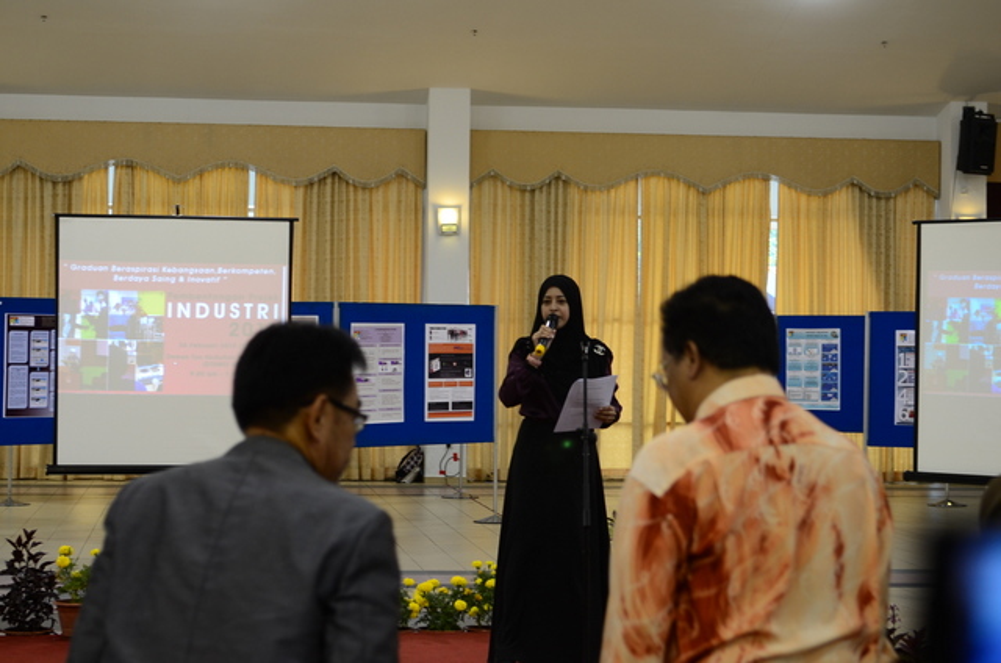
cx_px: 500
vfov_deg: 16.5
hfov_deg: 24.7
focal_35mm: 82
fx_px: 2289
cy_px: 332
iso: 400
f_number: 4.5
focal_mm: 55
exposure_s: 1/50
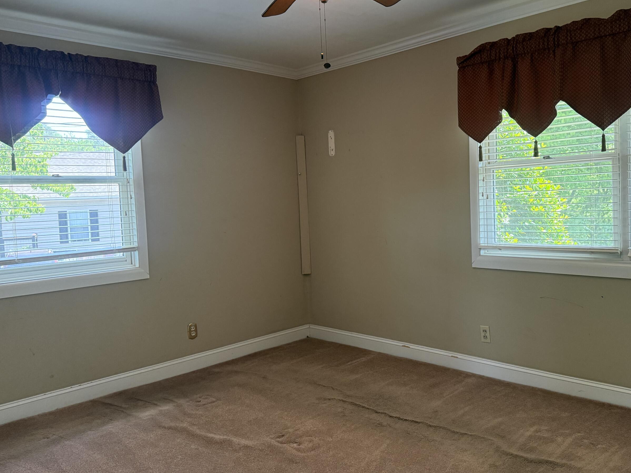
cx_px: 369
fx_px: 547
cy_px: 224
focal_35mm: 30
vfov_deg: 46.8
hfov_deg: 59.6
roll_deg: +1.8
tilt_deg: -2.9
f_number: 1.78
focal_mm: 6.76
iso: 400
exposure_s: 1/120
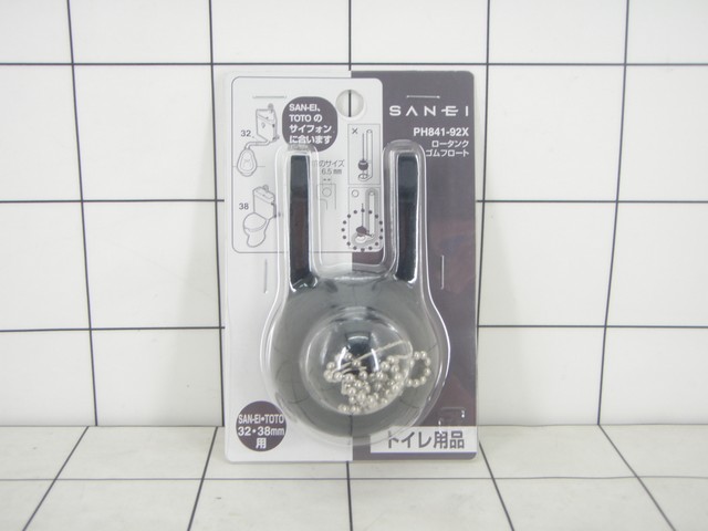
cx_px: 354
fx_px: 1043
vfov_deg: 28.6
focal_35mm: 51
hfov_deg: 37.5
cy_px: 266
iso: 125
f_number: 4
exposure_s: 1/40
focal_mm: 9.13
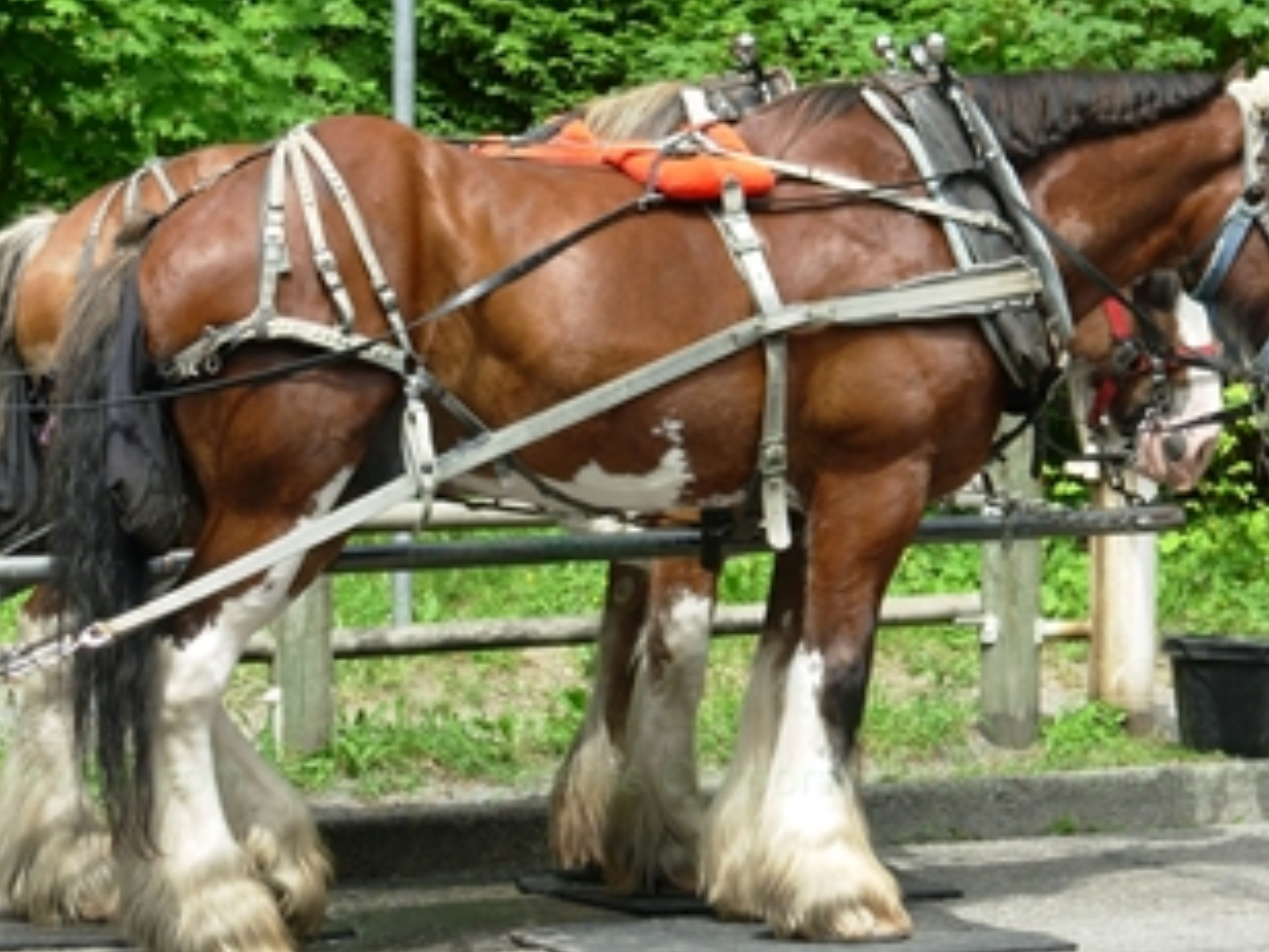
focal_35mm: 162
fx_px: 5939
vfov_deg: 9.2
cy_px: 420
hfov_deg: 12.2
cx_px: 643
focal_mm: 17.2
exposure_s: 1/209
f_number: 4
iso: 50
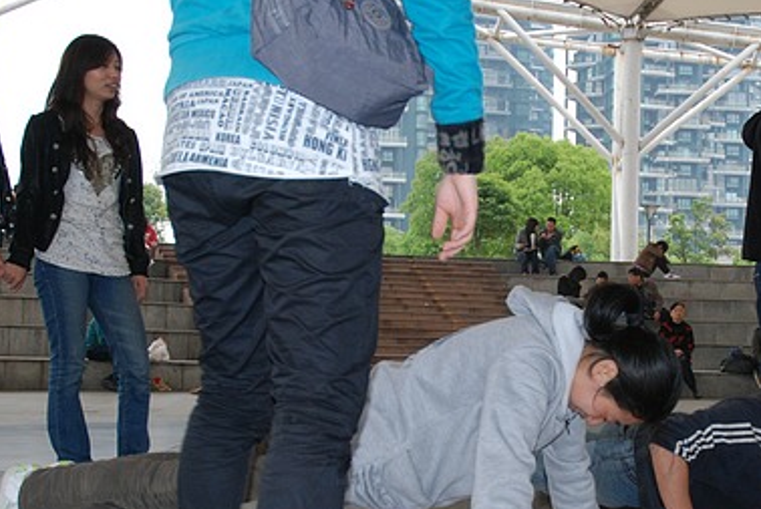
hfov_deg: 38.9
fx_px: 1058
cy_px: 335
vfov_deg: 26.9
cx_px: 527
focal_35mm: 50
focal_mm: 18
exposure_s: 1/60
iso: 400
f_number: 5.6
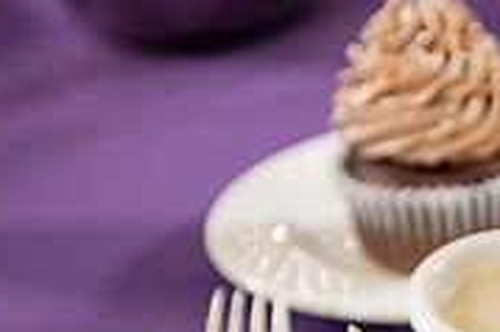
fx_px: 2789
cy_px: 406
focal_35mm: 201
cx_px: 684
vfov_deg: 6.8
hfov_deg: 10.0
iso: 400
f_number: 3.5
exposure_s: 1/160
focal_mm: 62
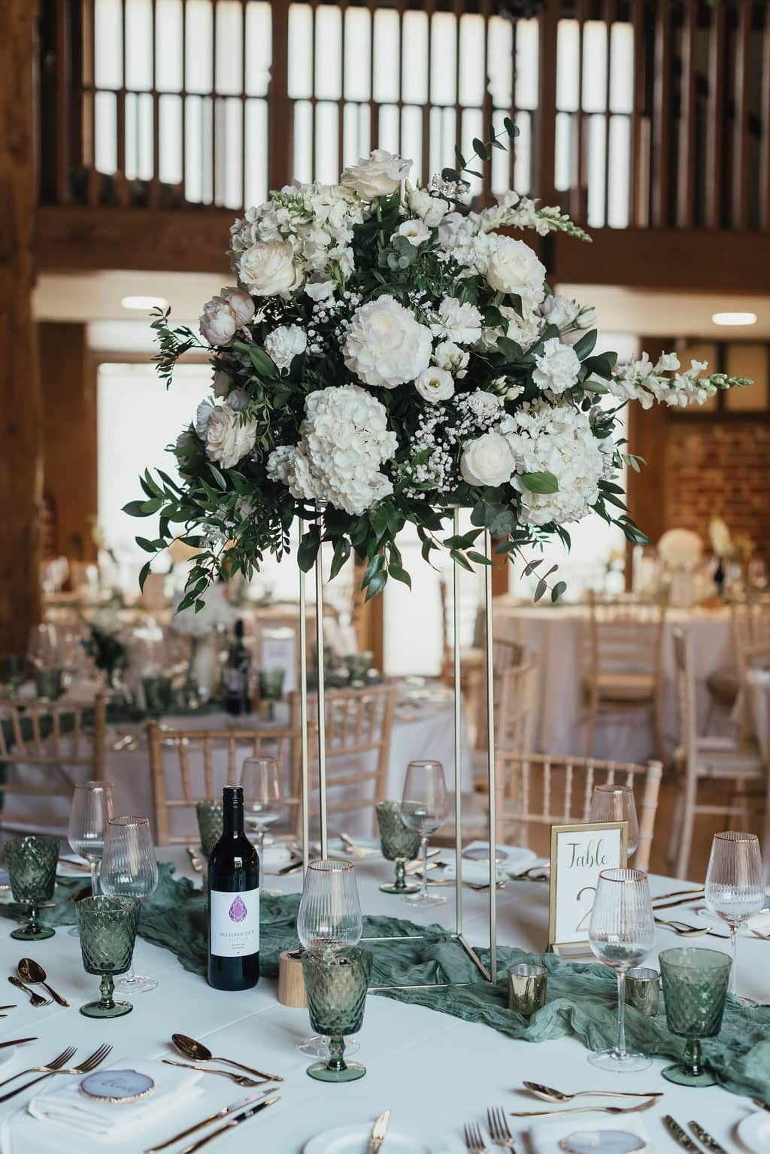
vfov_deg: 39.6
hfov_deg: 27.0
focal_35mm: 50
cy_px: 577
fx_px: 1603
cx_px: 385
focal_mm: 50
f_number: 2.8
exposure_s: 1/250
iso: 800
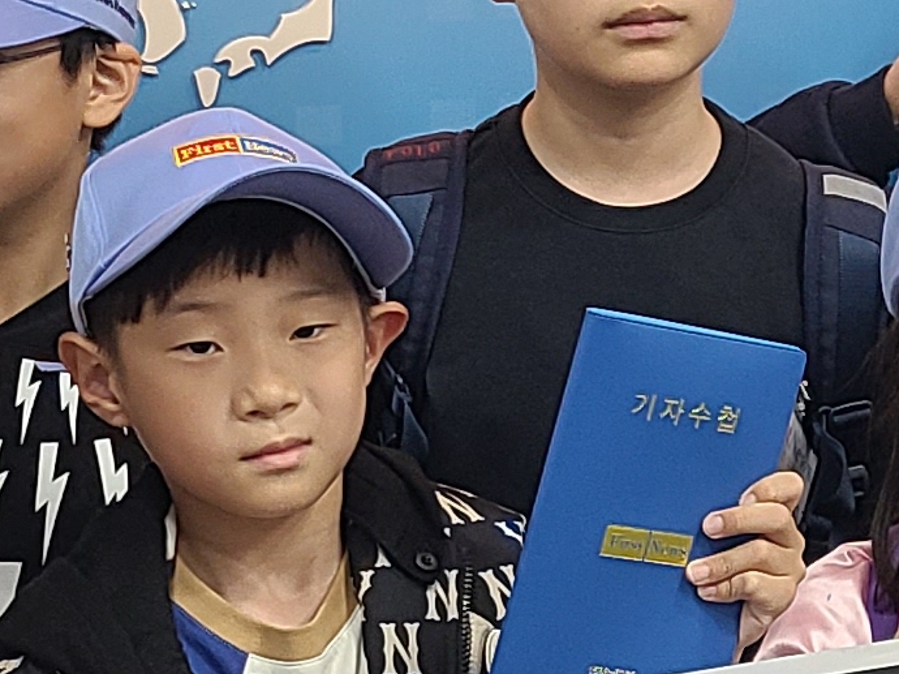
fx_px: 3946
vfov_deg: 9.7
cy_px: 447
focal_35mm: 152
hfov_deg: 12.9
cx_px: 696
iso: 80
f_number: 1.8
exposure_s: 1/60
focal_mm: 5.4
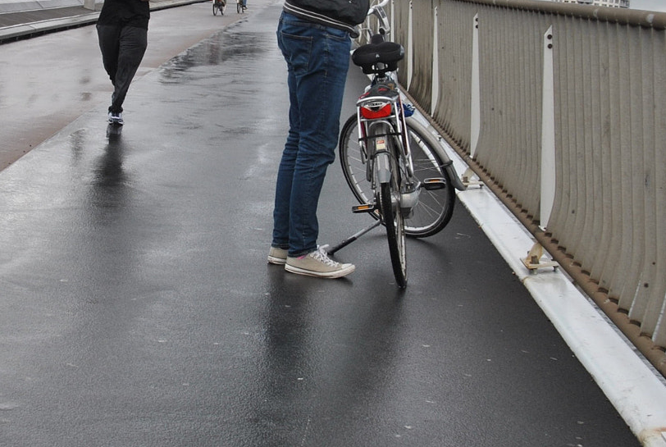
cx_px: 177
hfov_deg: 30.4
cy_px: 96
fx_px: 1205
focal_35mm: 65
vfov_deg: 20.8
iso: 100
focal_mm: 22
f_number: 8
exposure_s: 1/250
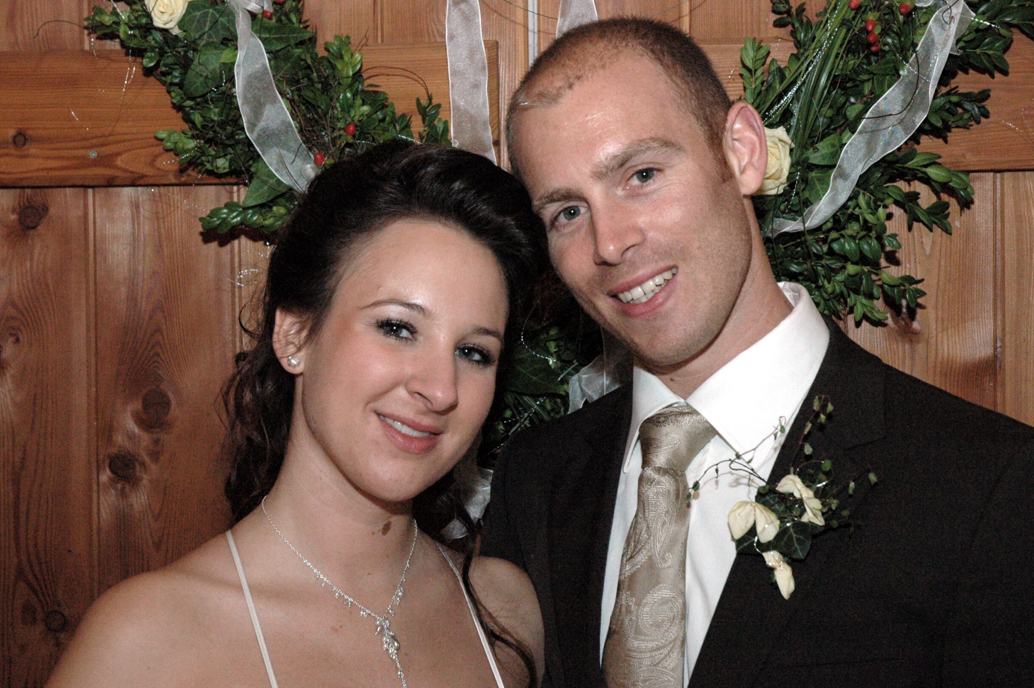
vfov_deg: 17.2
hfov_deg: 25.7
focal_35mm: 79
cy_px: 334
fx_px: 2267
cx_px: 541
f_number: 7.1
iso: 1600
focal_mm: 50
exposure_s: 1/60
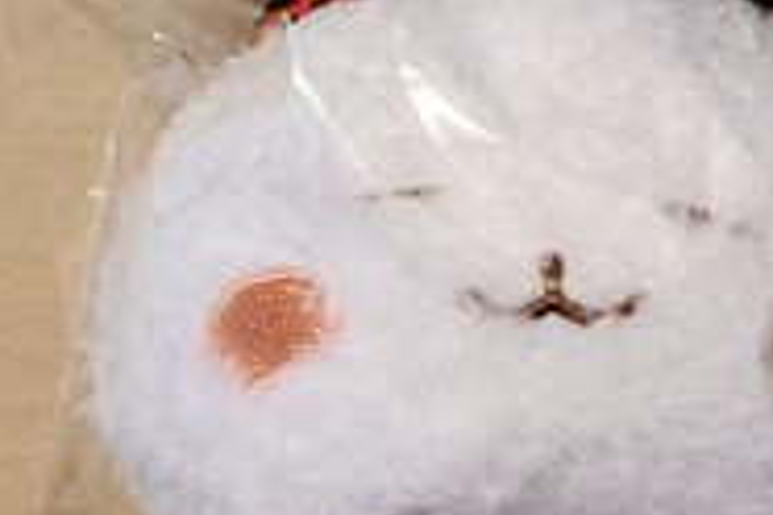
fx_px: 1245
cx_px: 553
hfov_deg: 34.0
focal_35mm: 58
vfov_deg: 23.4
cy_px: 253
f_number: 1.8
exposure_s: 1/20.4
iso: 320
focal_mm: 3.98
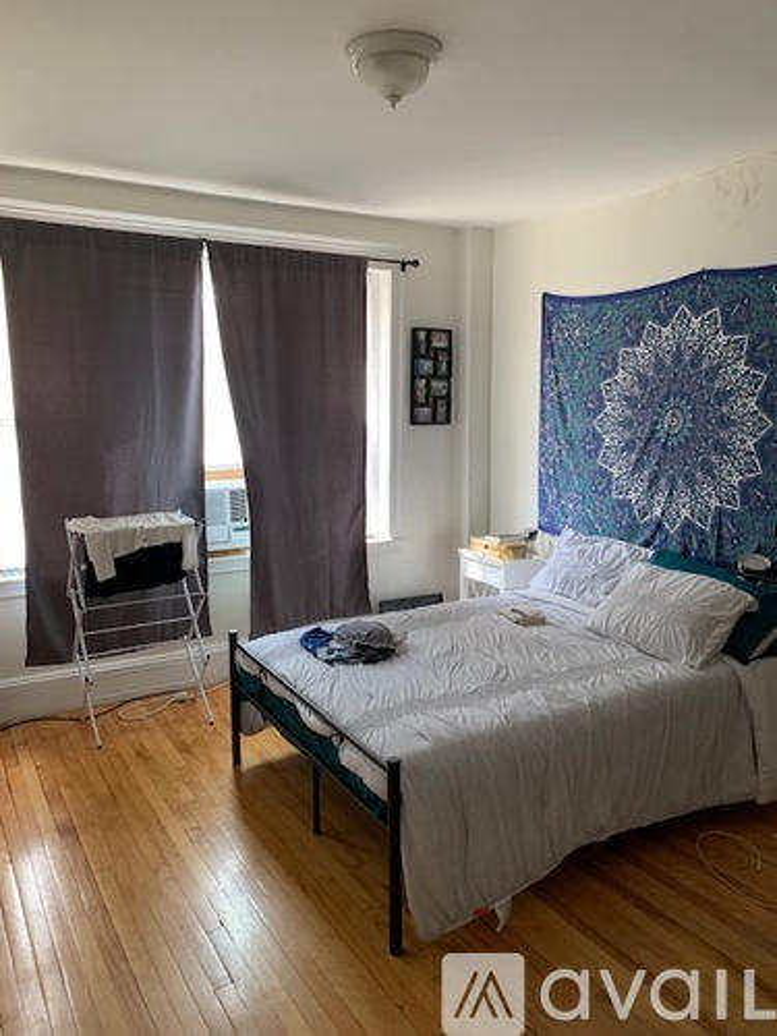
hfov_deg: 53.1
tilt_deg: -7.0
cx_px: 388
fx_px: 778
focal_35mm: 26
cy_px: 518
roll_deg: -2.7
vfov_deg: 67.3
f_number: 1.8
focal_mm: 4.25
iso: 200
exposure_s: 1/60
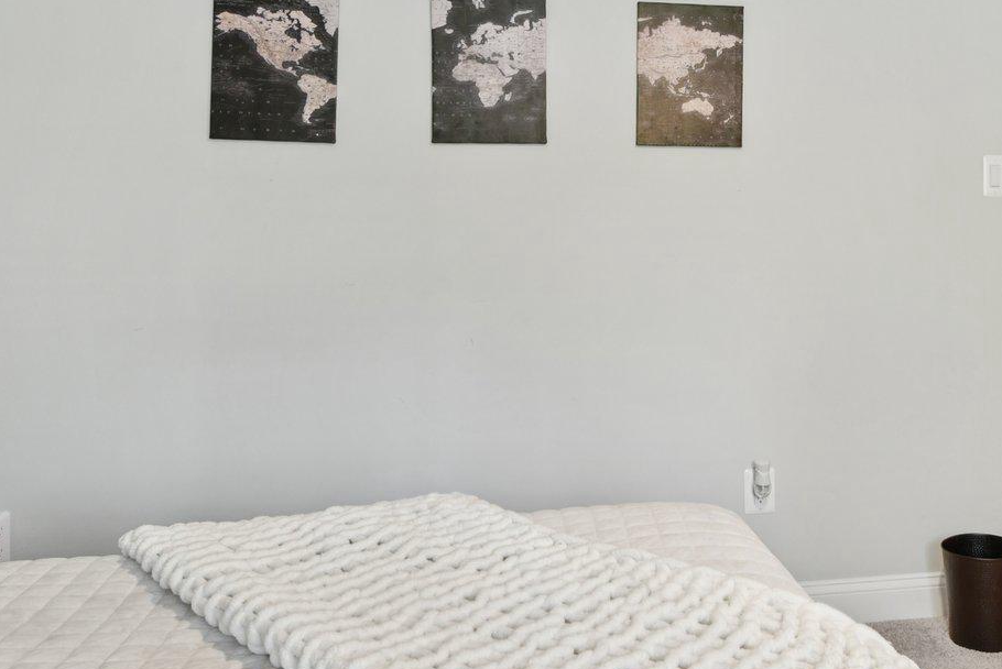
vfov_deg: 36.4
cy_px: 204
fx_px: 1003
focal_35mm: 36
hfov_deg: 51.4
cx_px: 719
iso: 400
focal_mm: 16
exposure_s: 1/6
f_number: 8
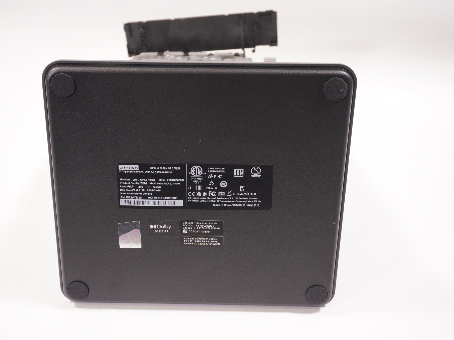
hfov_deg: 42.4
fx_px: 584
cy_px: 168
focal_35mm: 45
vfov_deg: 32.5
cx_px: 202
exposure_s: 1/100
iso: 640
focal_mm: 27
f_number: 5.6
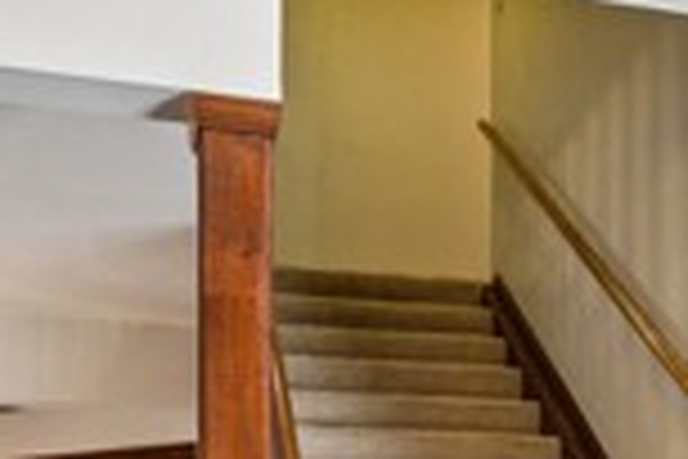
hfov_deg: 28.3
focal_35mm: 70
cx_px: 576
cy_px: 666
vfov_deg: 17.8
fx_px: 1328
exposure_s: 1/1.25
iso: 100
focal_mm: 16.6
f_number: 13
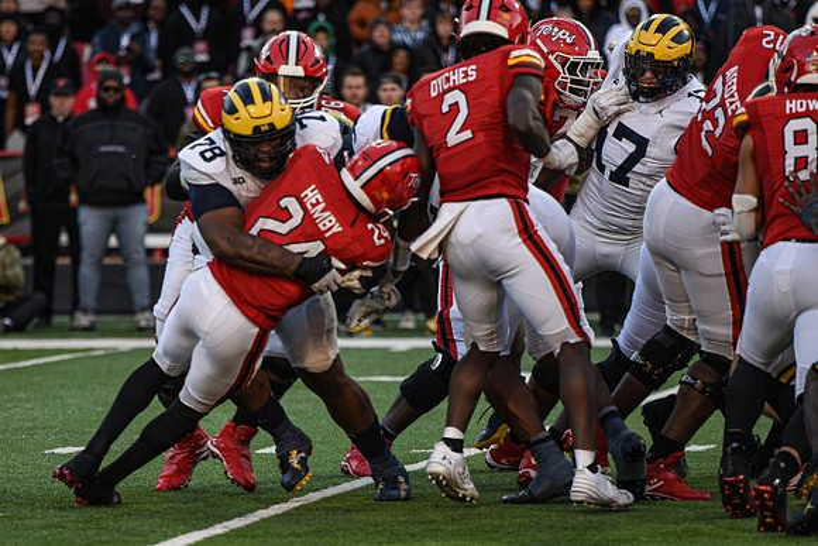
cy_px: 273
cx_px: 409
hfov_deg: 10.8
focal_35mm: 190
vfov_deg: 7.2
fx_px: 4318
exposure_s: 1/800
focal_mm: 190
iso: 200
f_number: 2.8
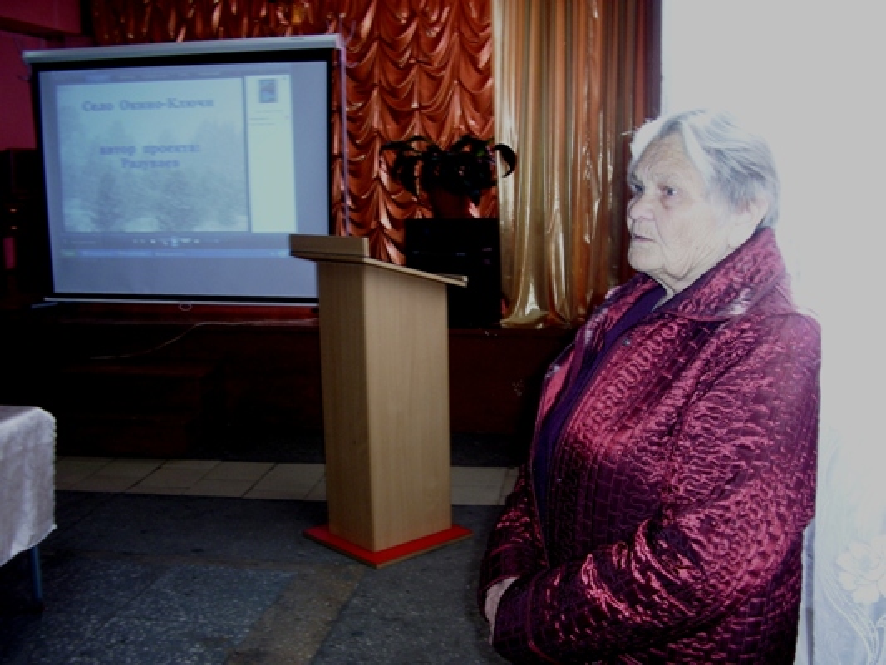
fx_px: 768
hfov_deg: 60.0
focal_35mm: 30
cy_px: 332
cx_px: 443
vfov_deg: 46.8
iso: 100
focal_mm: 5.8
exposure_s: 1/30
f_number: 2.9
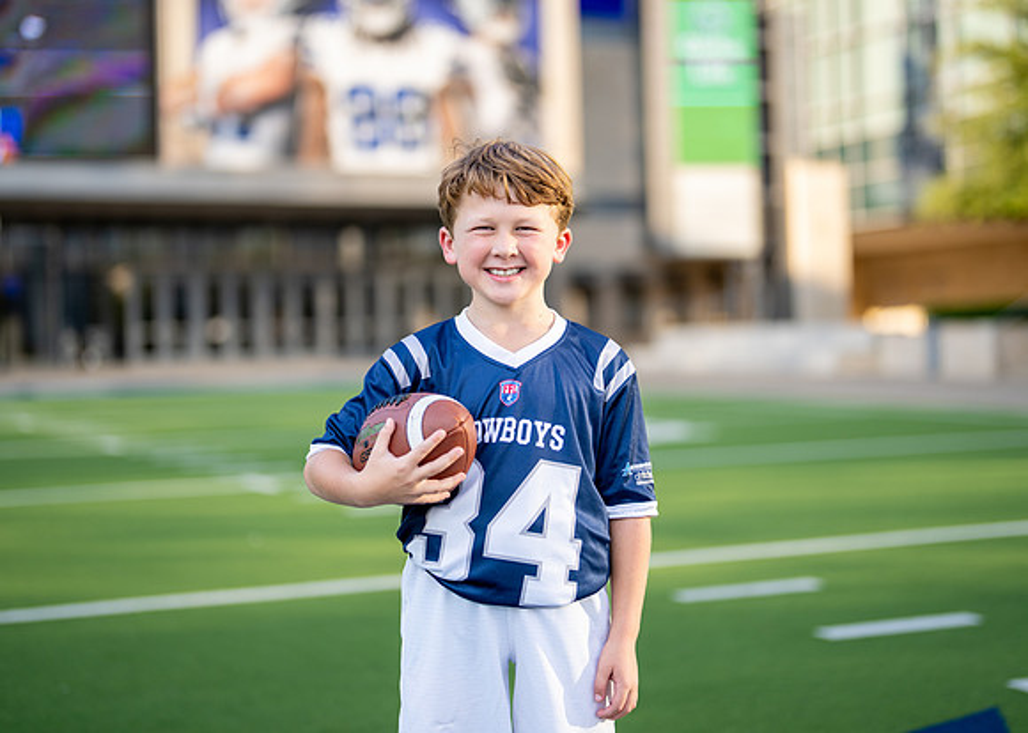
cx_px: 505
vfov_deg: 23.6
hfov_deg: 32.6
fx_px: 1757
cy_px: 317
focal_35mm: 60
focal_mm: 50
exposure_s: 1/2000
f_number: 1.2
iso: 100
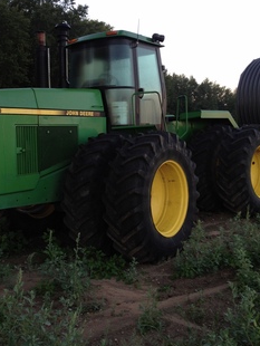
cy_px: 142
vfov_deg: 41.1
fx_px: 460
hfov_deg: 31.4
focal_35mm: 46
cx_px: 100
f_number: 2.4
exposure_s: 1/40
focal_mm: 4.28
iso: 64
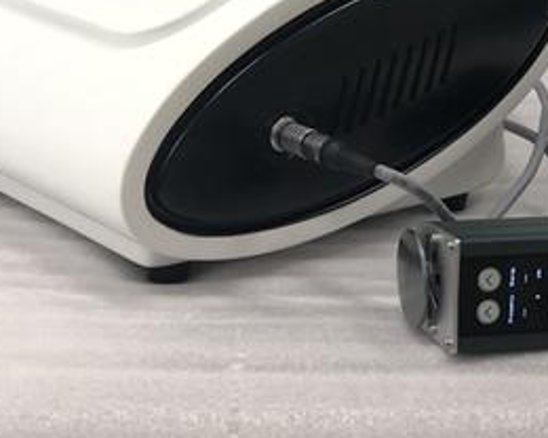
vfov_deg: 14.3
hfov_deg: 17.9
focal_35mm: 107
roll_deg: -1.5
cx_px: 377
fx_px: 1735
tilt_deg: -13.7
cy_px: 100
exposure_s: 1/100
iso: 200
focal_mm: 6.6
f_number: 2.8
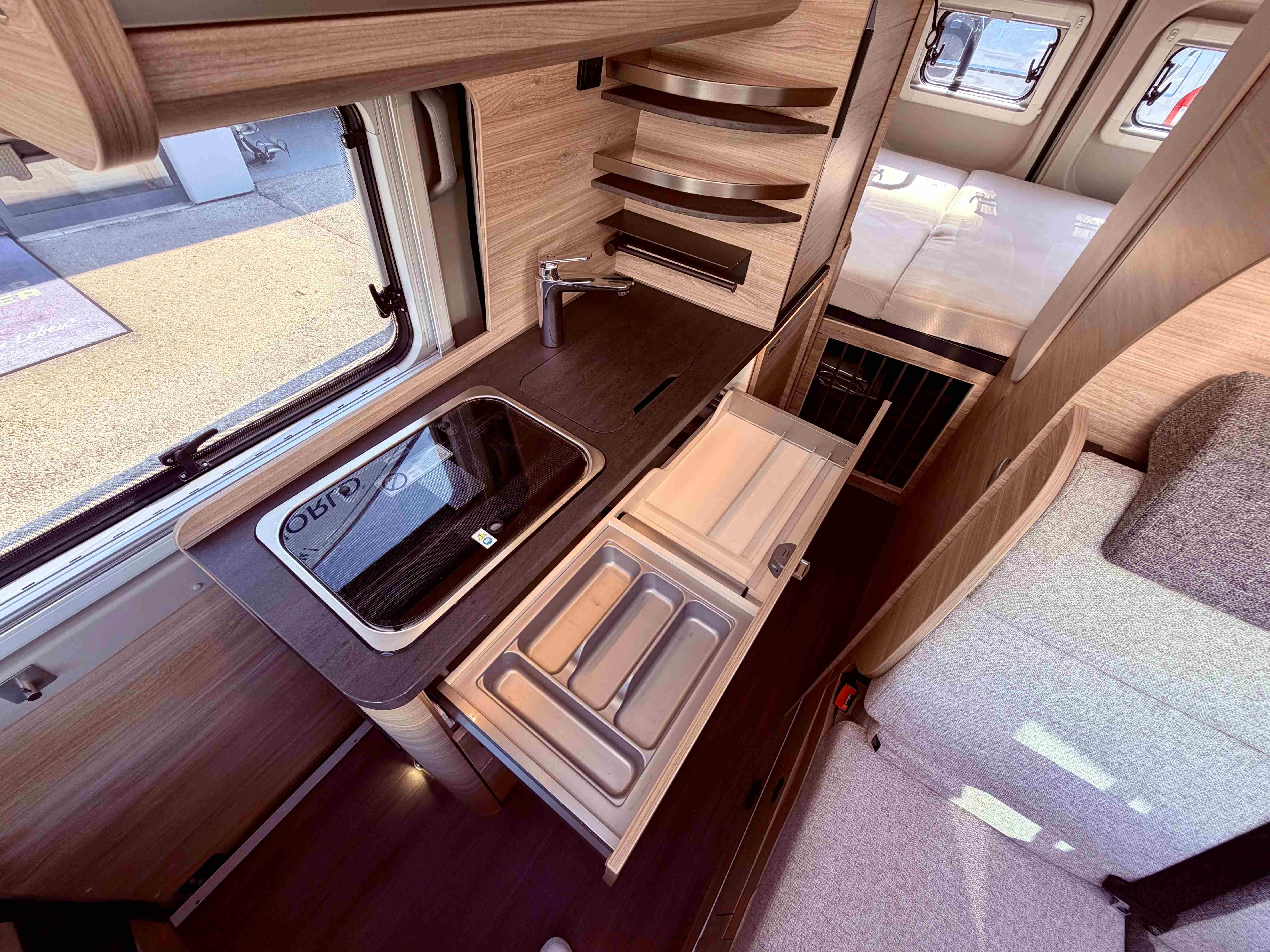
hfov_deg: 102.1
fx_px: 514
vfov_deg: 85.7
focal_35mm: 14
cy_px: 476
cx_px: 635
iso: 100
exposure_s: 1/121
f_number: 2.2
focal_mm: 2.22
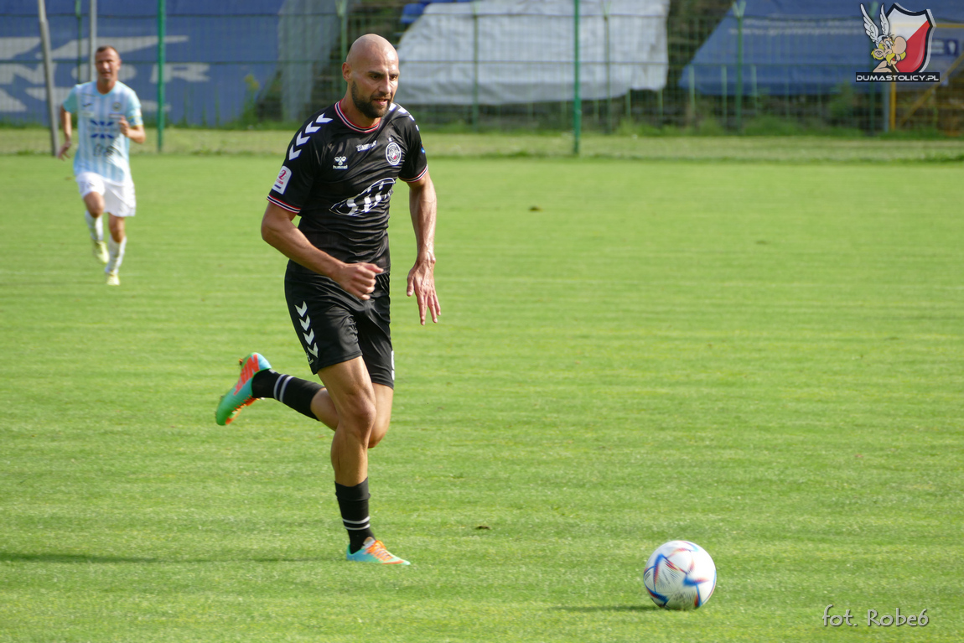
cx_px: 482
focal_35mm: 310
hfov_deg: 6.6
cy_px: 322
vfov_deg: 4.4
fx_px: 8302
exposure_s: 1/1000
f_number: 4
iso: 125
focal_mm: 112.95
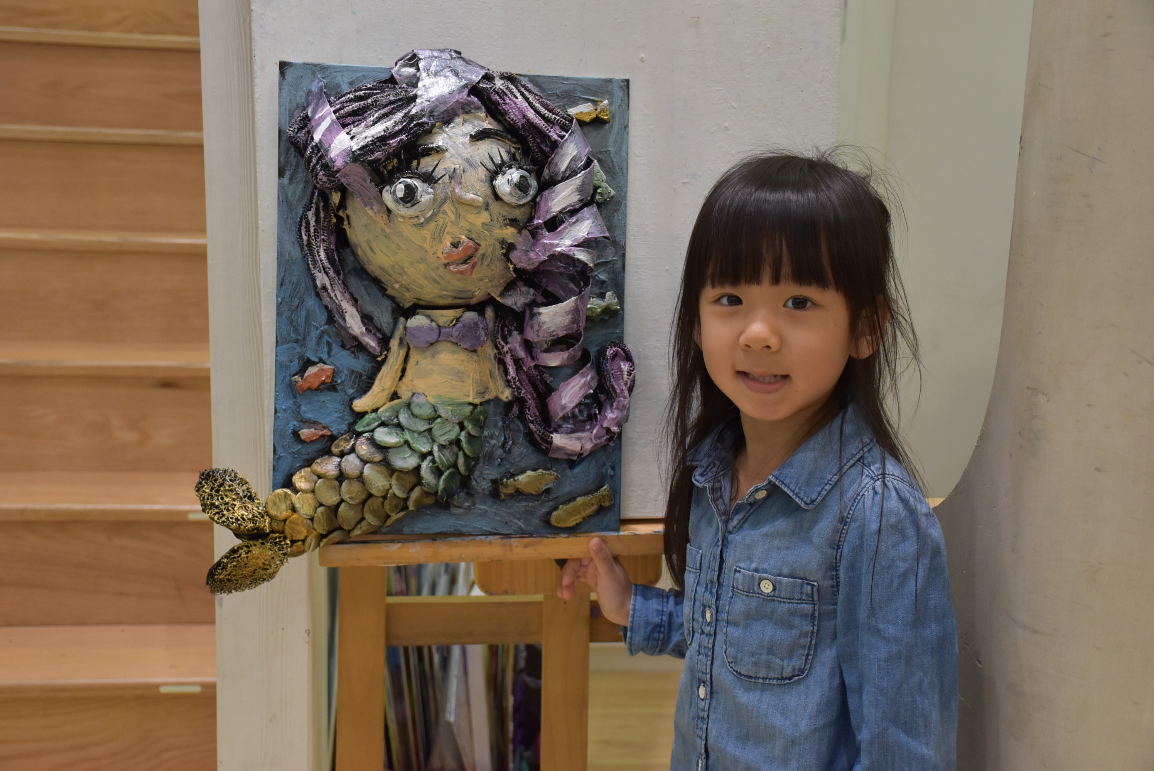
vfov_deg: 28.1
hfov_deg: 41.1
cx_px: 577
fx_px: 1540
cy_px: 386
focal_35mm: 48
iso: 800
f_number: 4
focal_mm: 32
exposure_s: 1/125
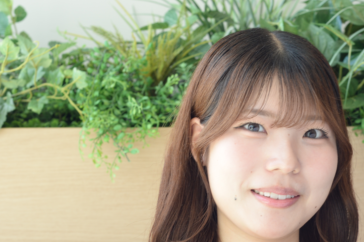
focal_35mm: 103
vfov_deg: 13.2
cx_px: 273
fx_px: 1041
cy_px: 192
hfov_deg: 19.7
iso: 400
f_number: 5.6
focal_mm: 50
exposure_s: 1/125
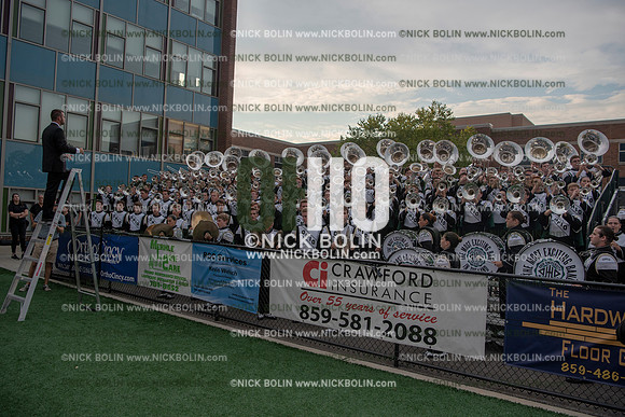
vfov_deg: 46.4
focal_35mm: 28
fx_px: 486
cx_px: 312
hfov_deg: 65.5
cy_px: 208
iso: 200
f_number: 5
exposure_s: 1/800
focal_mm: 28
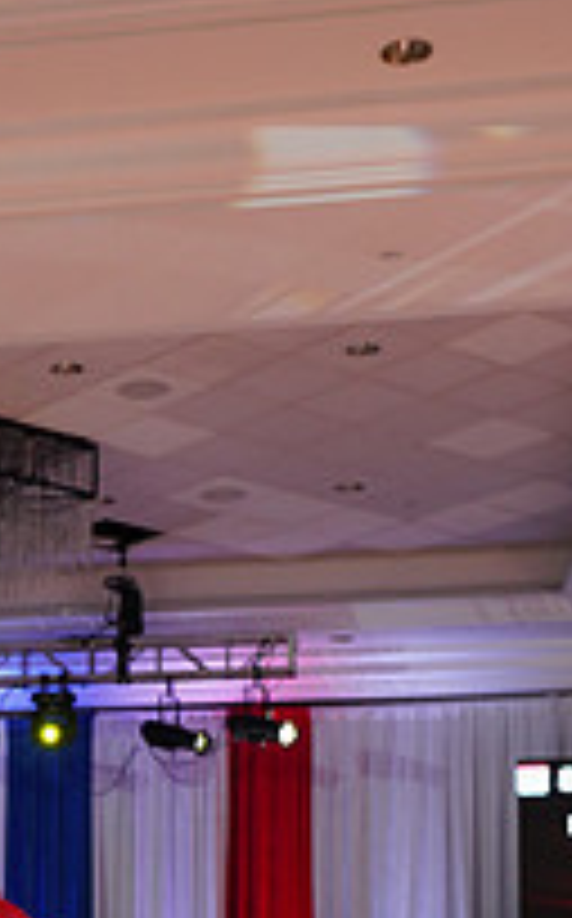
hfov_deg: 14.4
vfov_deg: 22.1
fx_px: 2176
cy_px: 1089
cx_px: -173
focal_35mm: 87
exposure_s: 1/160
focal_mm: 30
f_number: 5
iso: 1600
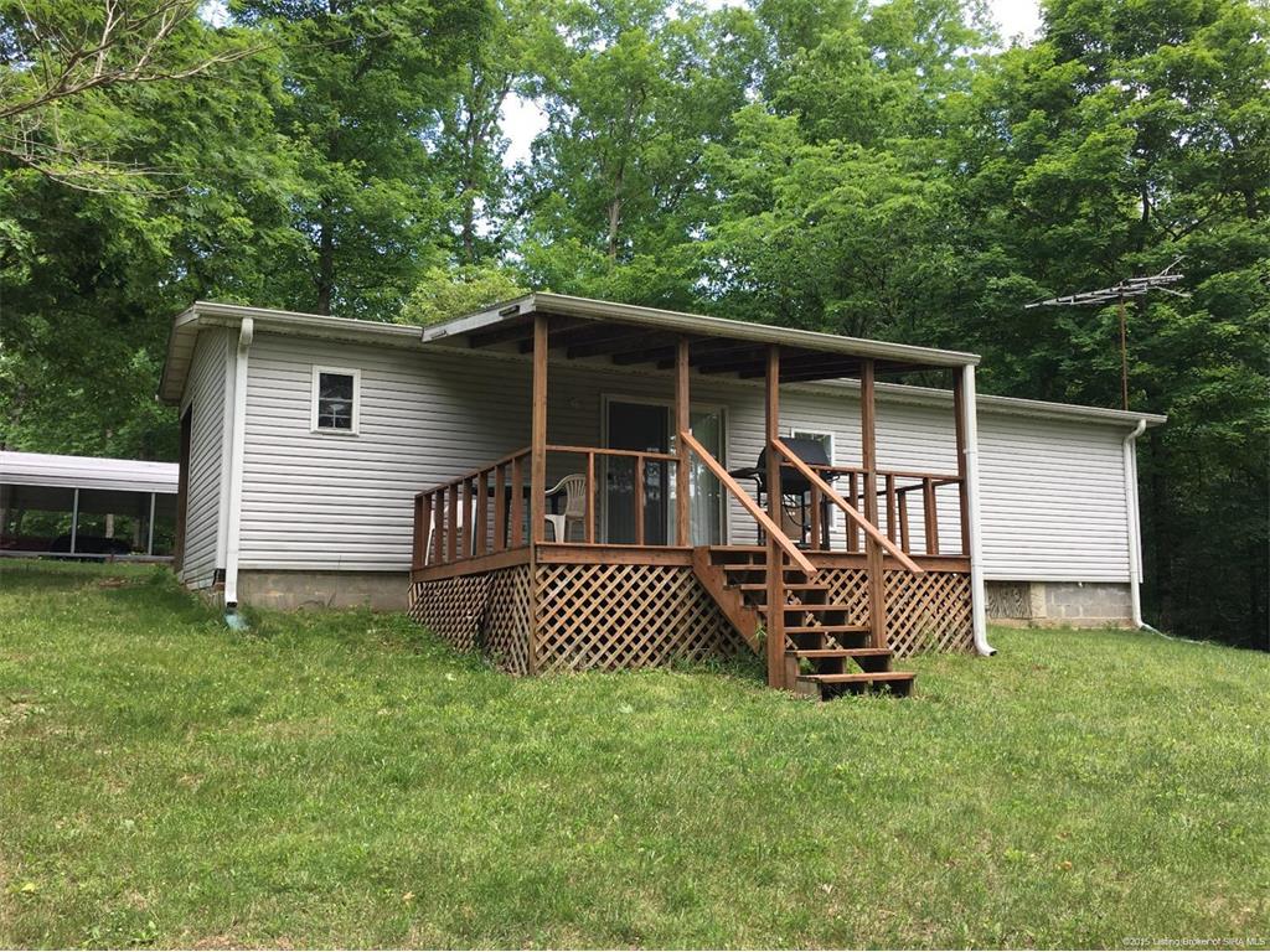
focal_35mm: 29
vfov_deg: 48.2
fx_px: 1064
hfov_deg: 61.7
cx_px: 635
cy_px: 476
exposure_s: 1/228
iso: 25
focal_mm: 4.15
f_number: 2.2
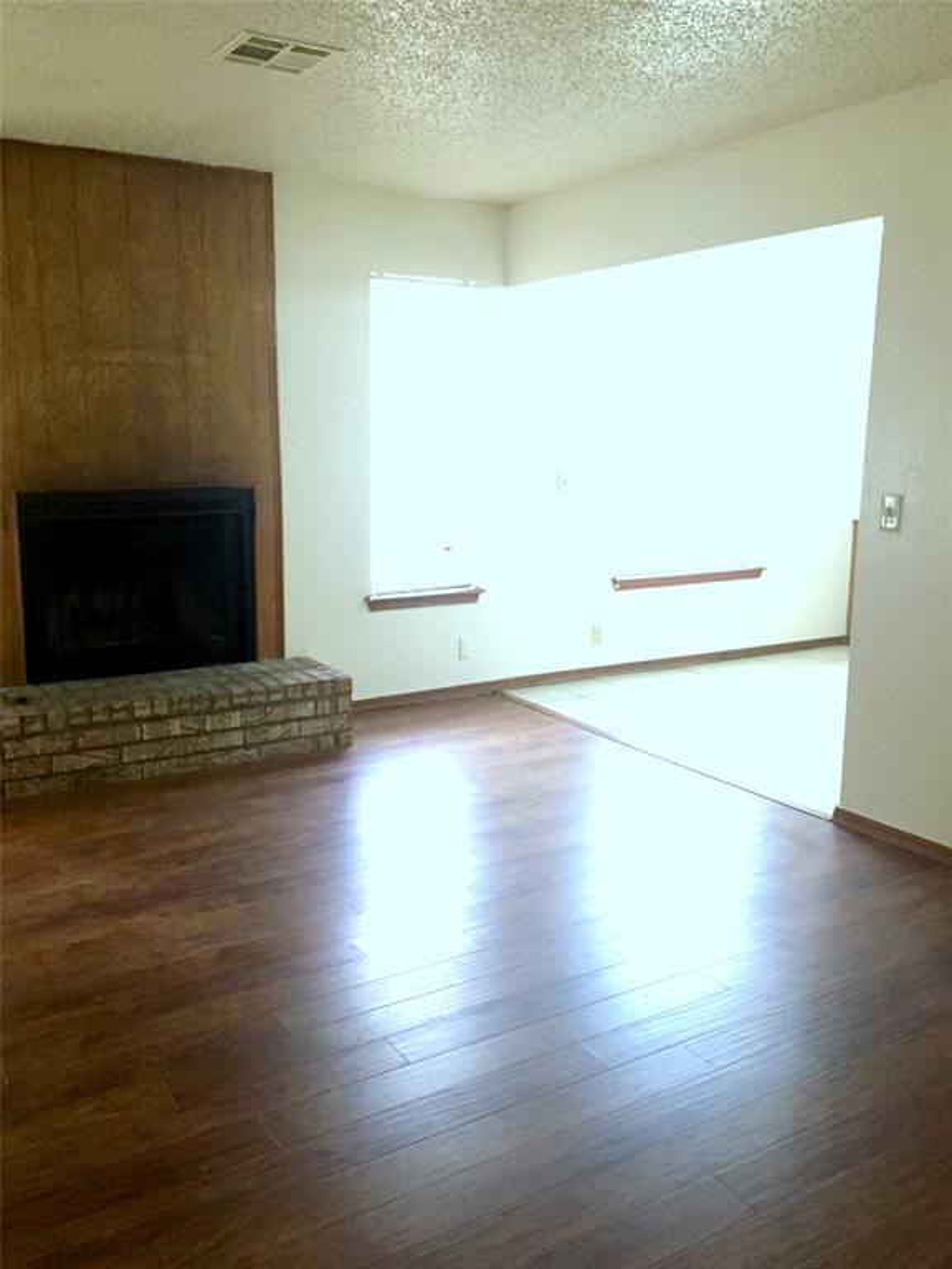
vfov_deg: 61.7
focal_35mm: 29
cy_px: 634
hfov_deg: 48.2
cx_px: 476
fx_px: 1063
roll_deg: +0.4
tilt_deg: -8.9
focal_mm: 4.15
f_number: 2.2
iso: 250
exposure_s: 1/15
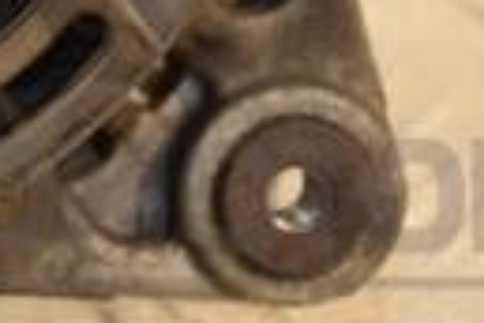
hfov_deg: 4.2
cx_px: -398
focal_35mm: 490
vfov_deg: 2.8
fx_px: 6587
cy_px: -304
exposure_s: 1/100
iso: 800
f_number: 5.3
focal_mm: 70
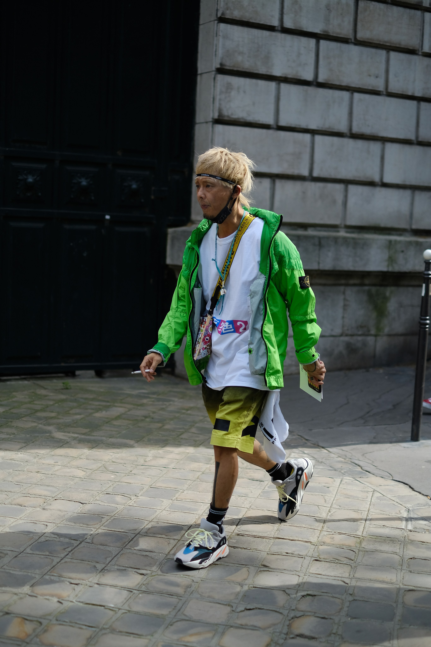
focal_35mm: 53
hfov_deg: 25.5
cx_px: 216
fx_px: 952
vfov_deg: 37.5
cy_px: 324
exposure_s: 1/4000
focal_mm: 35
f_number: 1.4
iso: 200
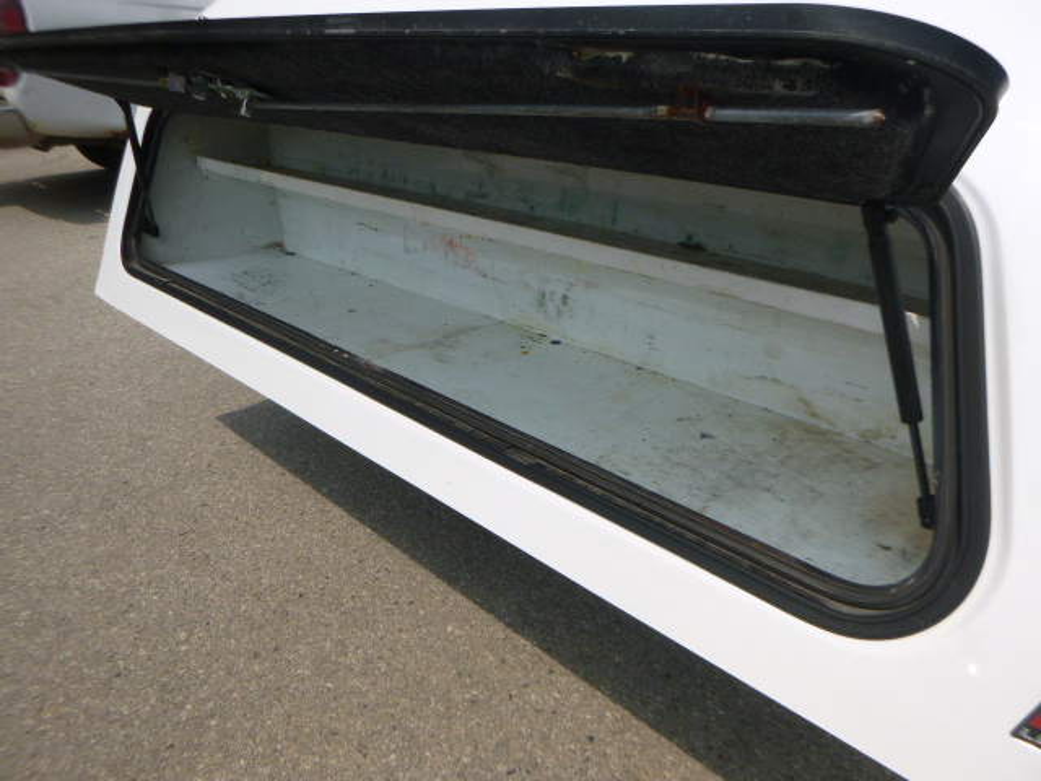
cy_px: 390
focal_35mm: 25
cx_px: 520
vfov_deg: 54.9
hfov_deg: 69.4
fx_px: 752
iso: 100
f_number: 3.9
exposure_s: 1/800
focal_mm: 4.5
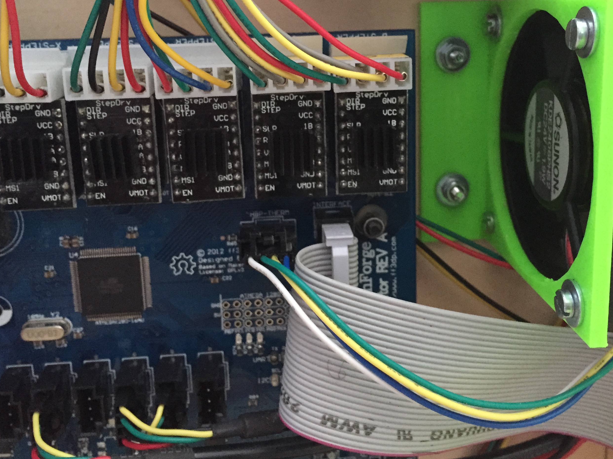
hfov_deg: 48.9
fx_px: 673
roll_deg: +1.8
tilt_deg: -12.4
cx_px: 335
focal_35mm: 38
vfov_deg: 37.4
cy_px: 163
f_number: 2.2
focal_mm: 4.15
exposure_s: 1/15
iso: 320
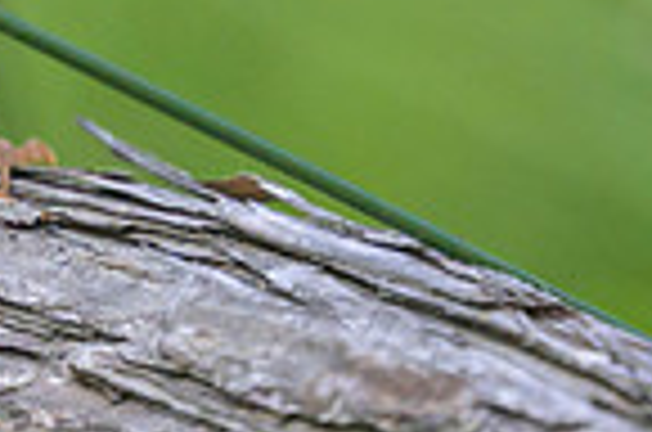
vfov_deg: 0.3
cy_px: -448
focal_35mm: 4538
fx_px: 82008
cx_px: -282
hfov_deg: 0.5
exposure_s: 1/3200
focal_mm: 560
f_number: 4
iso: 1000
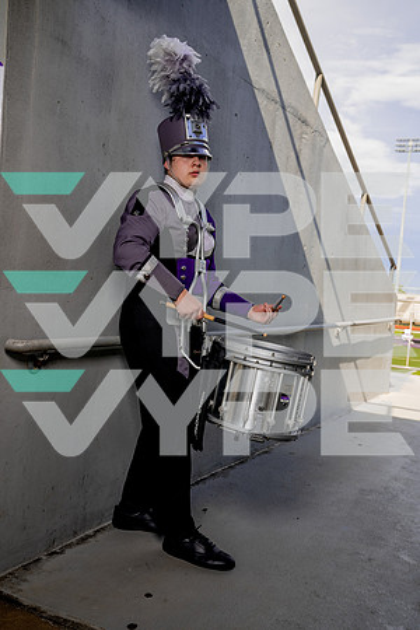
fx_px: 682
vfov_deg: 49.6
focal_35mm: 39
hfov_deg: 34.2
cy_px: 315
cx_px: 210
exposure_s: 1/250
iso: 100
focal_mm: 39
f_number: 5.6
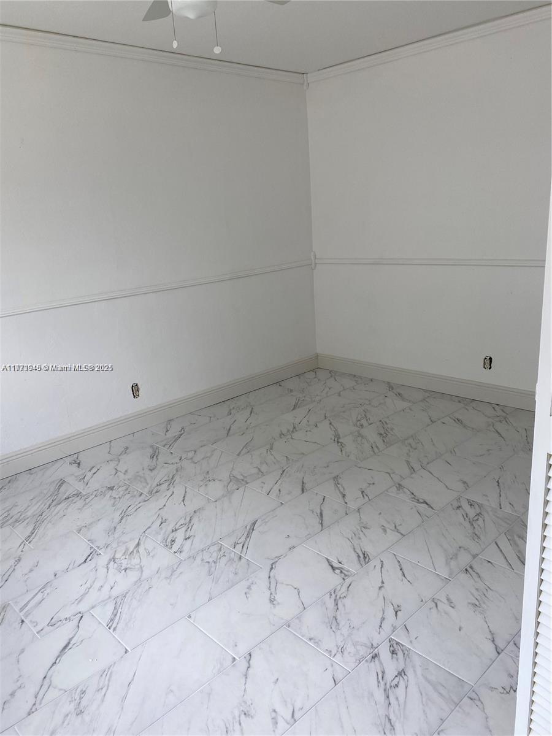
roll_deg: +4.6
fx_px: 553
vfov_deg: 67.3
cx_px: 276
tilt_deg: -12.5
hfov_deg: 53.1
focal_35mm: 26
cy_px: 368
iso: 32
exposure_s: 1/167
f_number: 1.8
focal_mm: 4.25
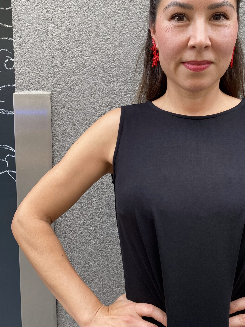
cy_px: 145
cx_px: 146
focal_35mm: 35
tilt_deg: -3.3
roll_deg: -0.2
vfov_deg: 52.5
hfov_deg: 40.5
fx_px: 330
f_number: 1.8
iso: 64
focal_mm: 4.25
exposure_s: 1/121
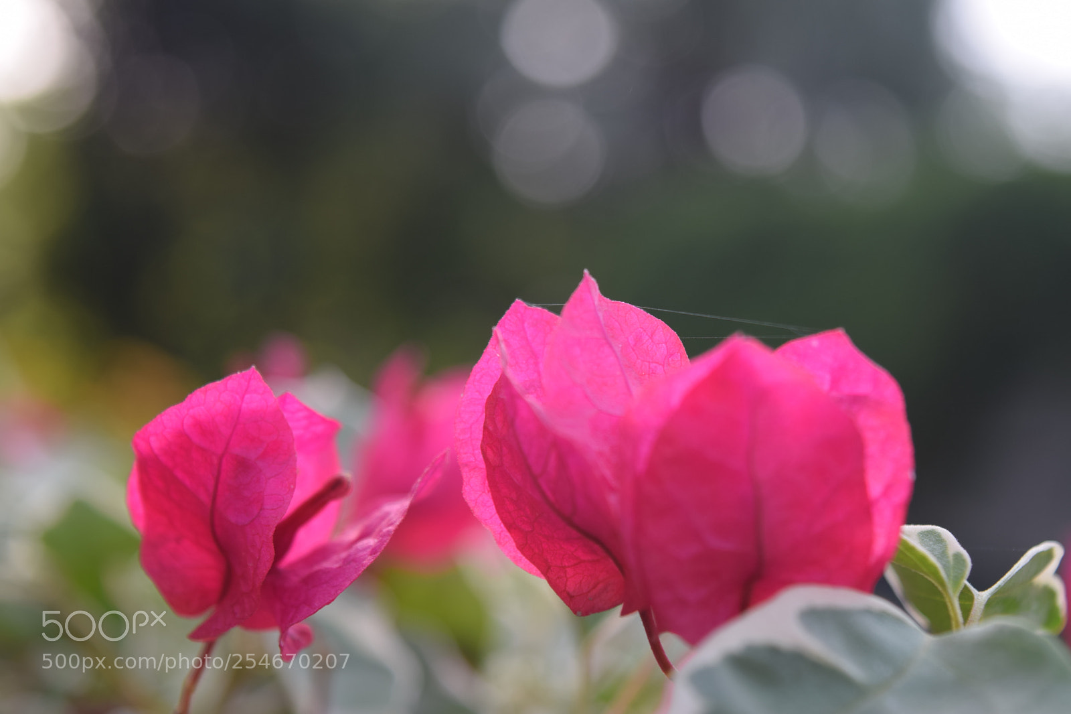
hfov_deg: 28.1
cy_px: 357
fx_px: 2141
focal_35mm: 72
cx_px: 536
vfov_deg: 18.9
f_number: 5.3
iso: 100
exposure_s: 1/100
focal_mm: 48
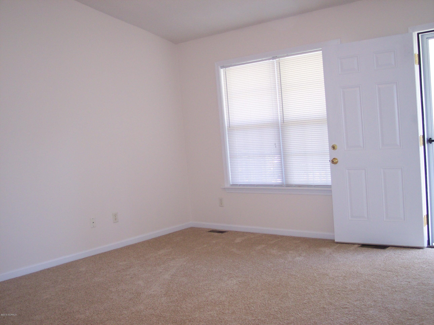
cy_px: 162
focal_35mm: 38
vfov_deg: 37.7
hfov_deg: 49.0
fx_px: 476
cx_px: 217
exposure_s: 1/60
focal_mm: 8
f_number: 2.8
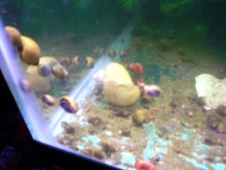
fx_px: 235
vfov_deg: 39.7
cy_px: 85
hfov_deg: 51.4
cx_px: 113
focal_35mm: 36
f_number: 4.5
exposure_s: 1/9.19
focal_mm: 5.9
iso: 140
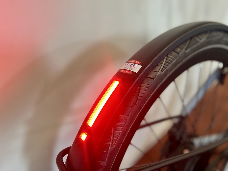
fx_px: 171
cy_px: 86
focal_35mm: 26
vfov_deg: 53.1
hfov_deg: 67.3
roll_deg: -4.2
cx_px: 114
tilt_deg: -21.8
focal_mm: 5.1
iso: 100
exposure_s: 1/100
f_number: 1.6
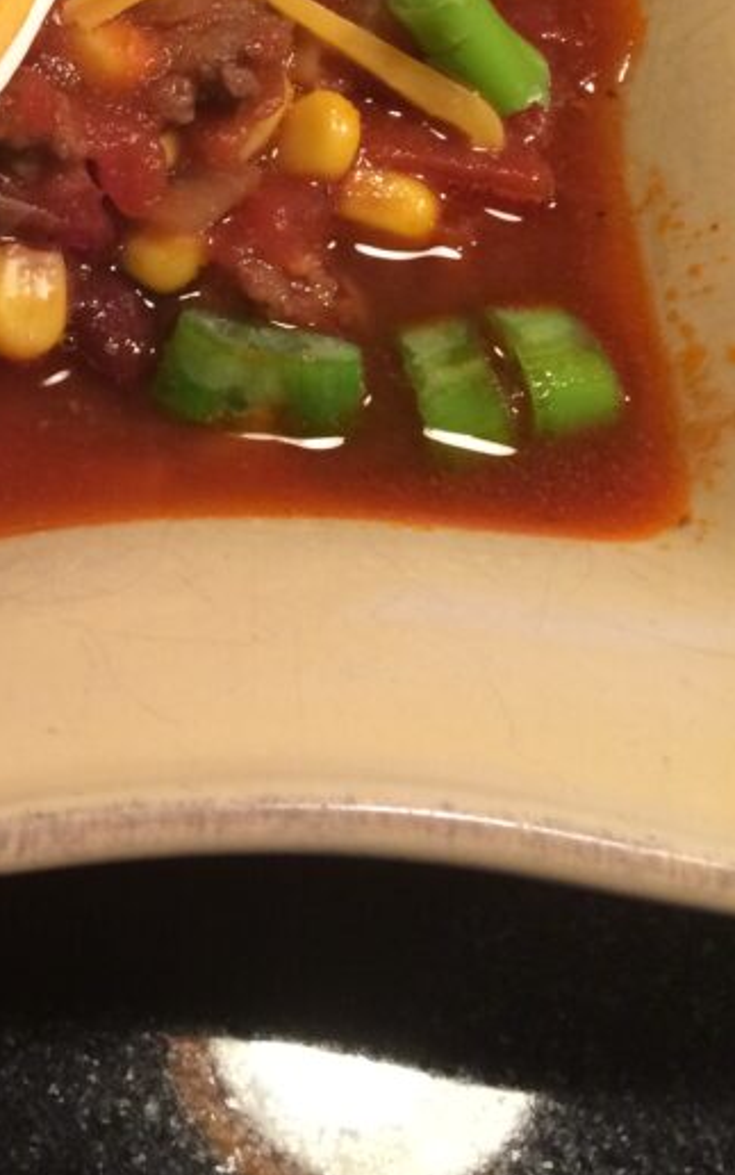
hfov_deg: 20.1
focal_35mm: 61
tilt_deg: -60.8
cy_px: 191
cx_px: -134
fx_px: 1953
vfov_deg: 32.3
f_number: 2.2
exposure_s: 1/30
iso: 250
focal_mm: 4.15
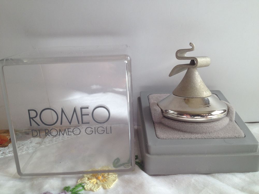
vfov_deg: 40.7
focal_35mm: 35
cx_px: 130
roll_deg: +0.1
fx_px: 262
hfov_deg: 52.6
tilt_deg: -15.1
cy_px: 97
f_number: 2.4
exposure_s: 1/120
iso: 50
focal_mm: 4.28
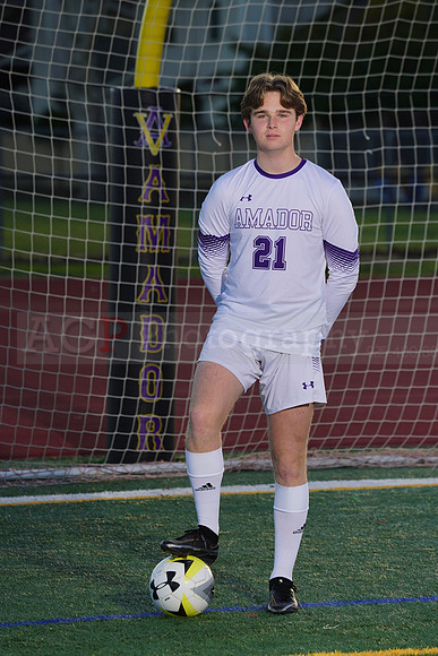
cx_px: 219
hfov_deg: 5.1
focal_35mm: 268
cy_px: 328
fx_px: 4888
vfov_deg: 7.7
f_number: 8
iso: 100
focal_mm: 268
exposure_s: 1/200
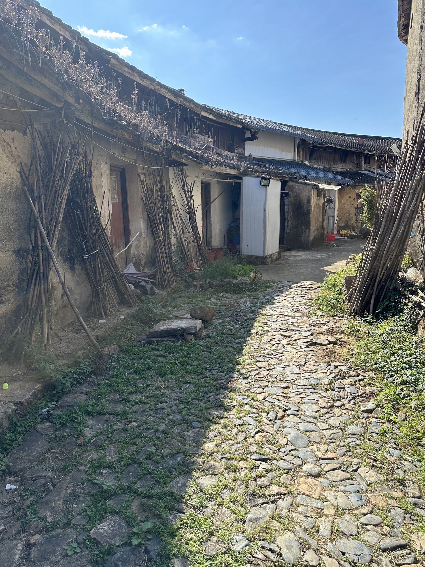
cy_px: 284
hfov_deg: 56.8
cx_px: 212
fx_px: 393
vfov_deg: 71.6
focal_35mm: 24
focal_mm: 6.86
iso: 80
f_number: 1.78
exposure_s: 1/2732
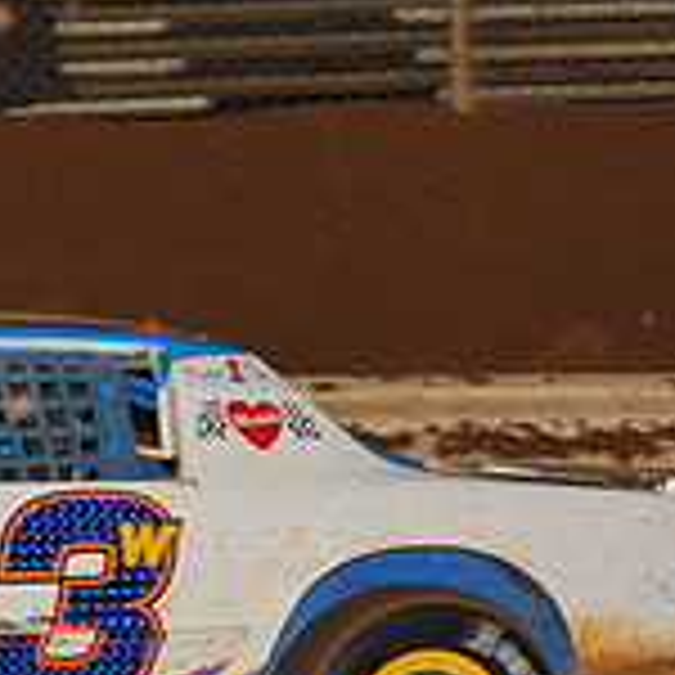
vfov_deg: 4.7
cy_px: 459
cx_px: -468
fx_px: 8141
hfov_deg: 4.7
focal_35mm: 369
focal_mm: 112
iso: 640
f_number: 7.1
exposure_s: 1/250
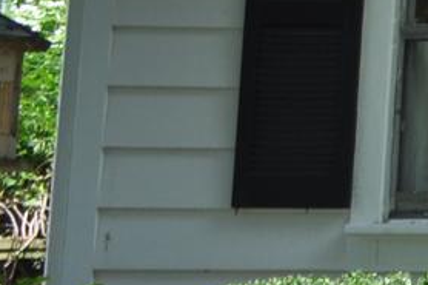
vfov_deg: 6.8
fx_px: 2364
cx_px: 1549
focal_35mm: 199
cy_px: -179
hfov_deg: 7.9
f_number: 6.3
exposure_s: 1/200
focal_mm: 18
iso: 200
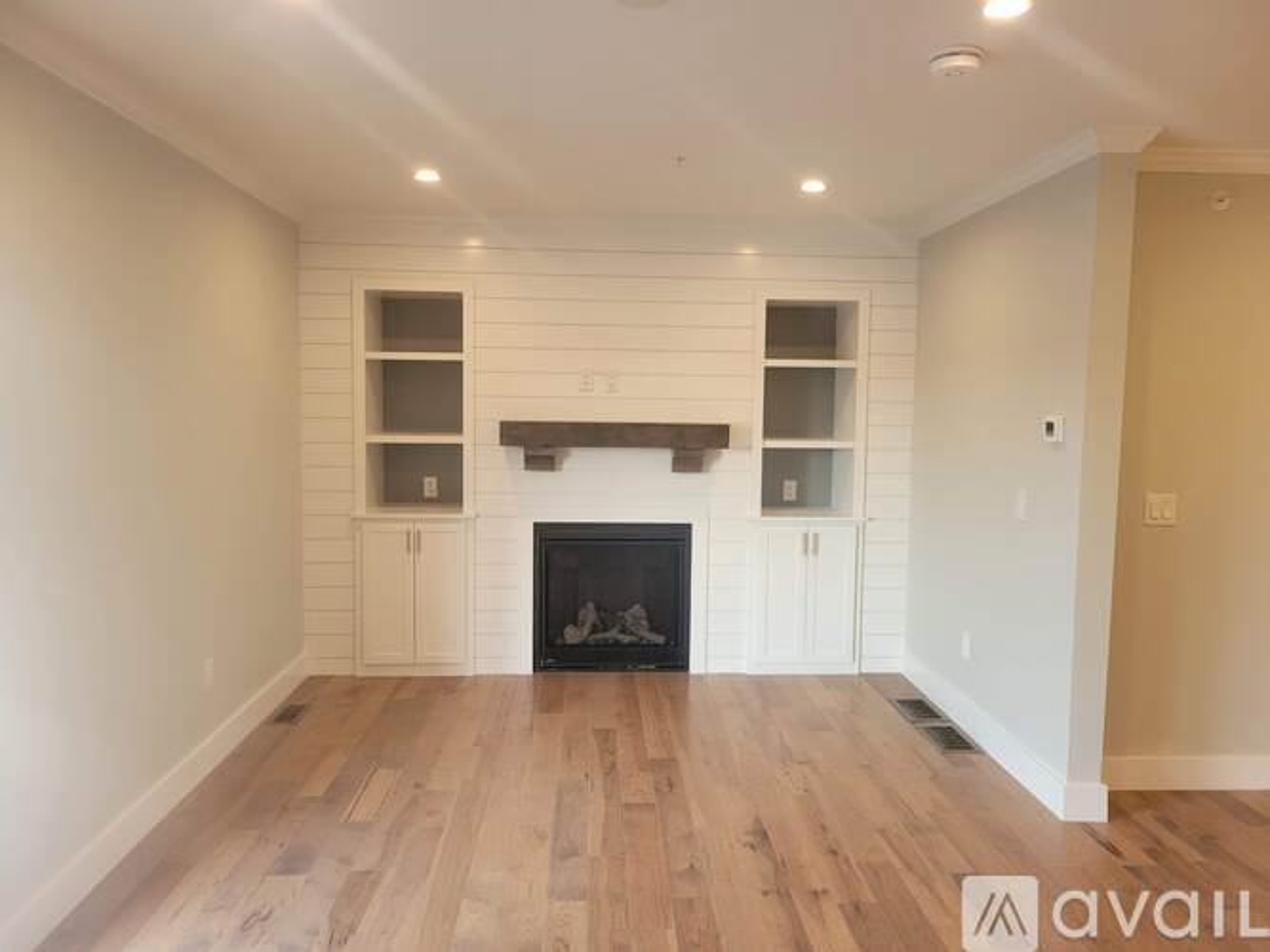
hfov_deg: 67.3
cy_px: 476
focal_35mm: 26
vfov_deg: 53.0
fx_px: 954
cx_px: 635
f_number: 1.8
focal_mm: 5.4
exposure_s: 1/120
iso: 125
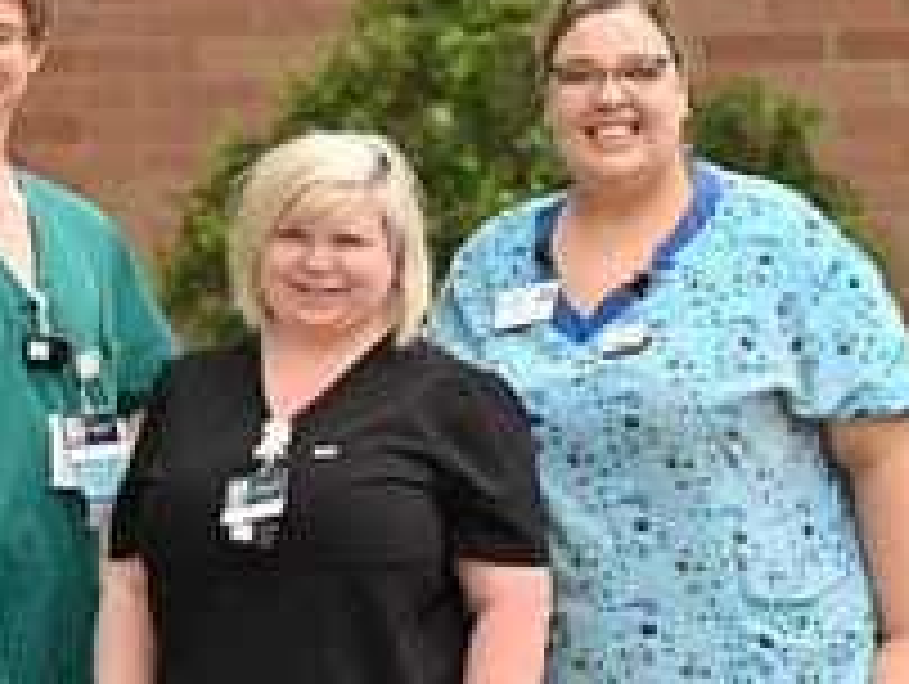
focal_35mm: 232
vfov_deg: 6.4
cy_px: 382
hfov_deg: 8.5
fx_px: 6099
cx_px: 279
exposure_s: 1/320
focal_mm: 122
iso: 100
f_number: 5
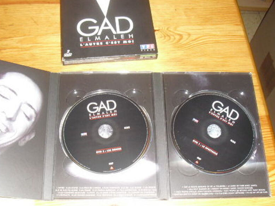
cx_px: 115
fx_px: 365
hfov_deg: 41.1
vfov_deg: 31.4
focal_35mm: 46
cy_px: 127
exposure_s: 1/60
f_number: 3.1
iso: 200
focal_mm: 6.3
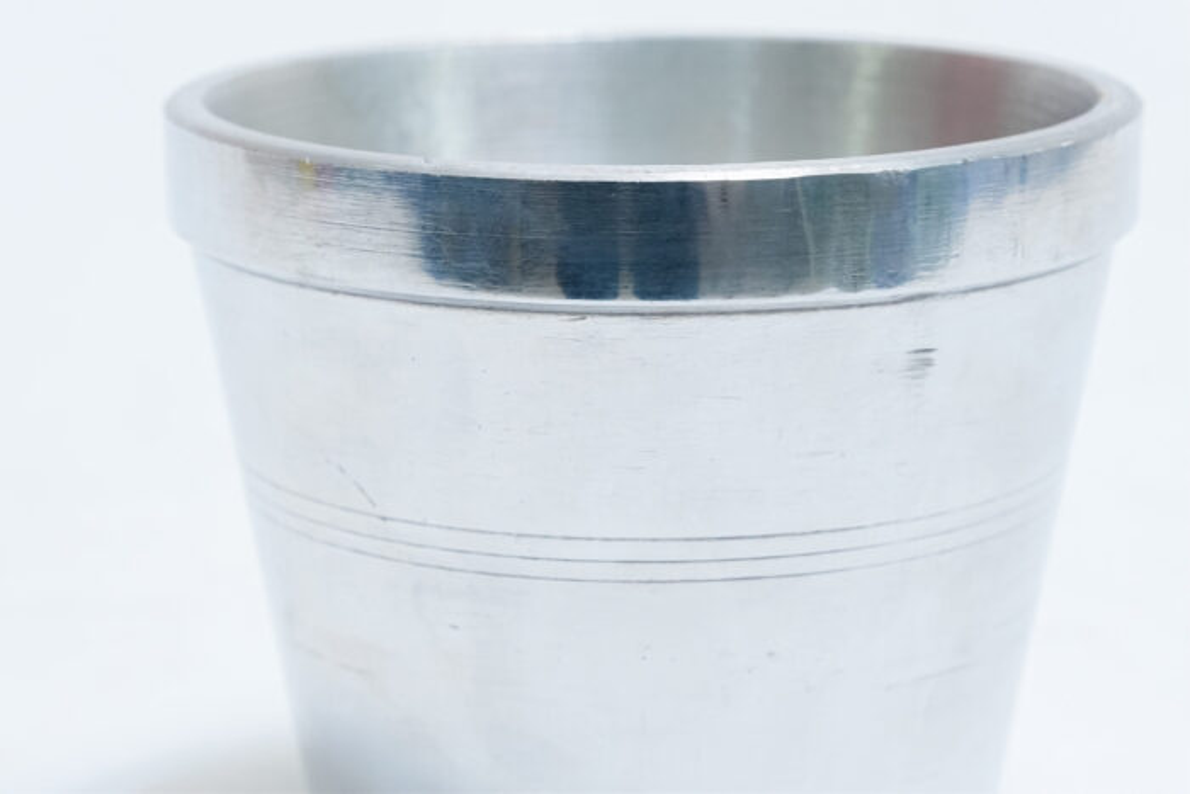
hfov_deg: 19.5
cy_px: 397
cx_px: 595
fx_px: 3471
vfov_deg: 13.0
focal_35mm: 105
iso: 3200
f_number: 10
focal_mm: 70
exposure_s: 1/125
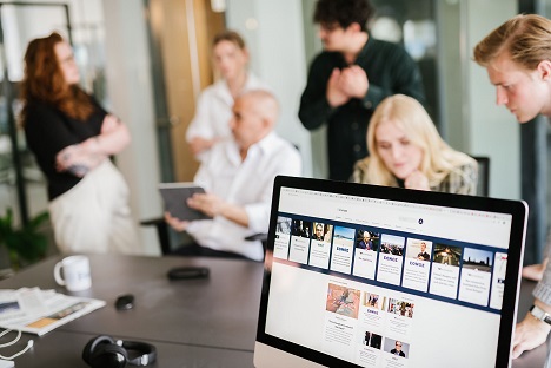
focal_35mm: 50
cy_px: 184
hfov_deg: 39.6
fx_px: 765
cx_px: 276
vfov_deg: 27.0
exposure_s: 1/200
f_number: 2
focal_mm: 50
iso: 500
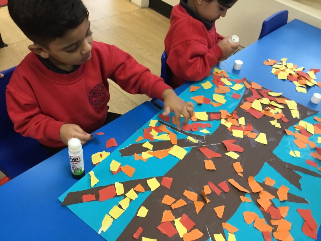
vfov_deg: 45.4
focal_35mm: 31
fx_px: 287
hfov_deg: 58.4
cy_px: 120
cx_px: 160
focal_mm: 3.3
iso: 160
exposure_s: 1/33
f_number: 2.4
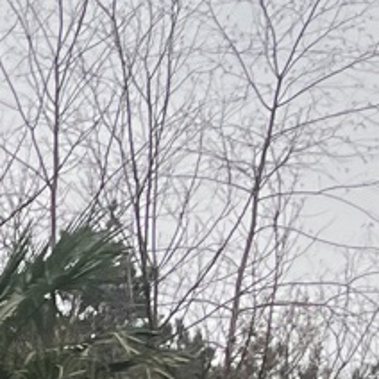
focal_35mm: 208
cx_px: -542
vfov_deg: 8.0
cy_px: 756
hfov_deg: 7.8
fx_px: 2577
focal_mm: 5.1
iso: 32
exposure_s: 1/244
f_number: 1.6
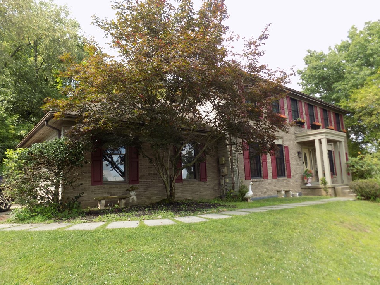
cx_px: 195
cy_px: 146
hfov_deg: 71.6
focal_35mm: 24
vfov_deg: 56.8
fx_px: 263
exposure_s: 1/200
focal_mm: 4
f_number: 3.1
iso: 80
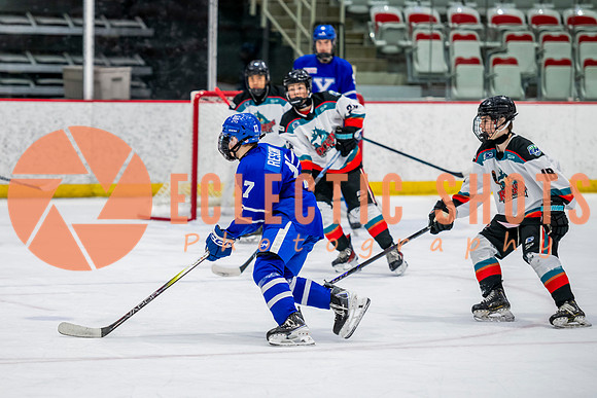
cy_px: 201
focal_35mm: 185
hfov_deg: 11.1
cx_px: 218
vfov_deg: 7.4
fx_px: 3068
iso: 1600
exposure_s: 1/800
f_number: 3.2
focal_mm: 145
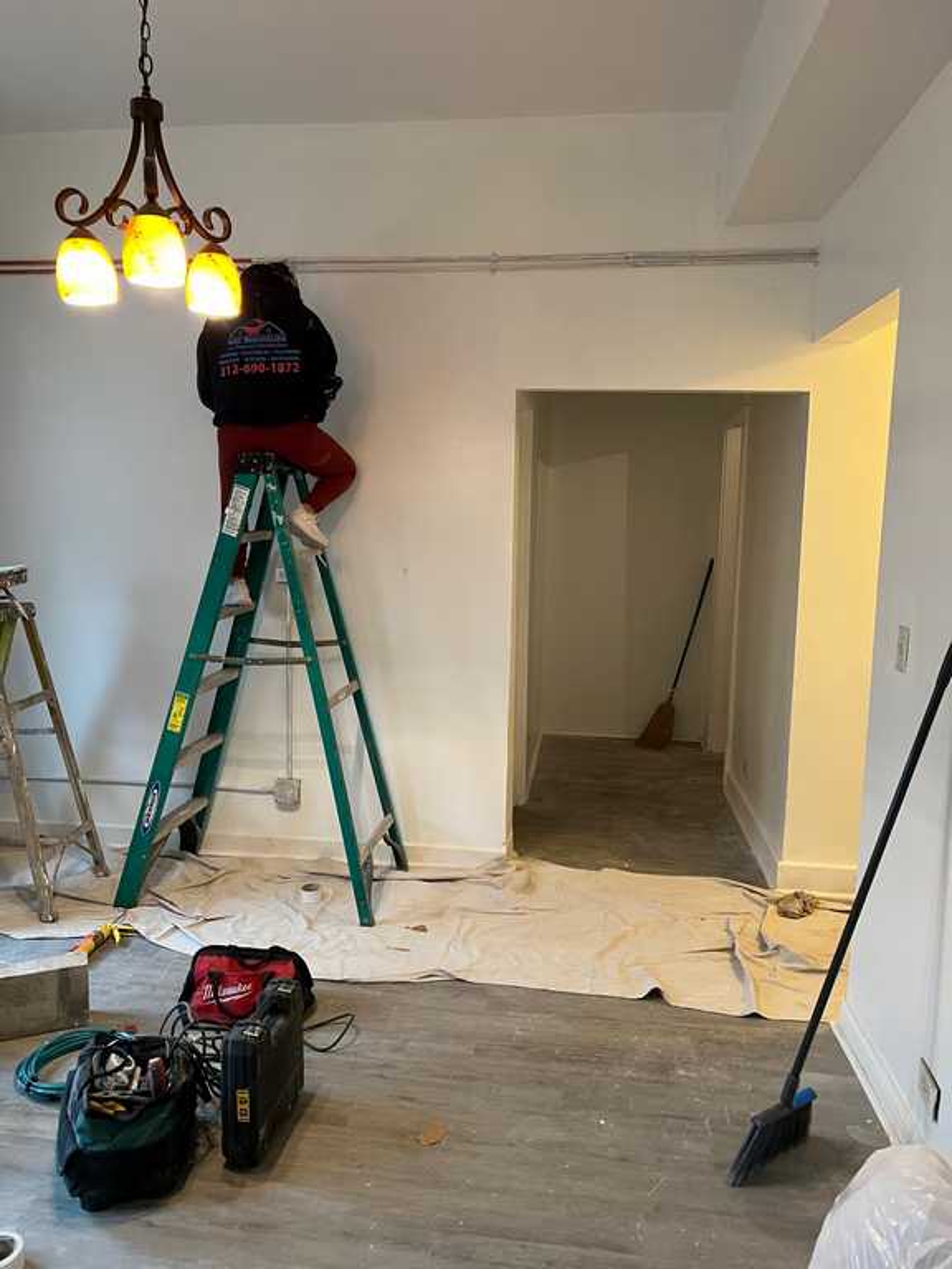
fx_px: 953
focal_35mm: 26
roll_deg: -1.1
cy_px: 634
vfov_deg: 67.3
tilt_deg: -7.5
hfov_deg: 53.1
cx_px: 476
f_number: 1.5
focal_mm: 5.7
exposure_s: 1/60
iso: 320
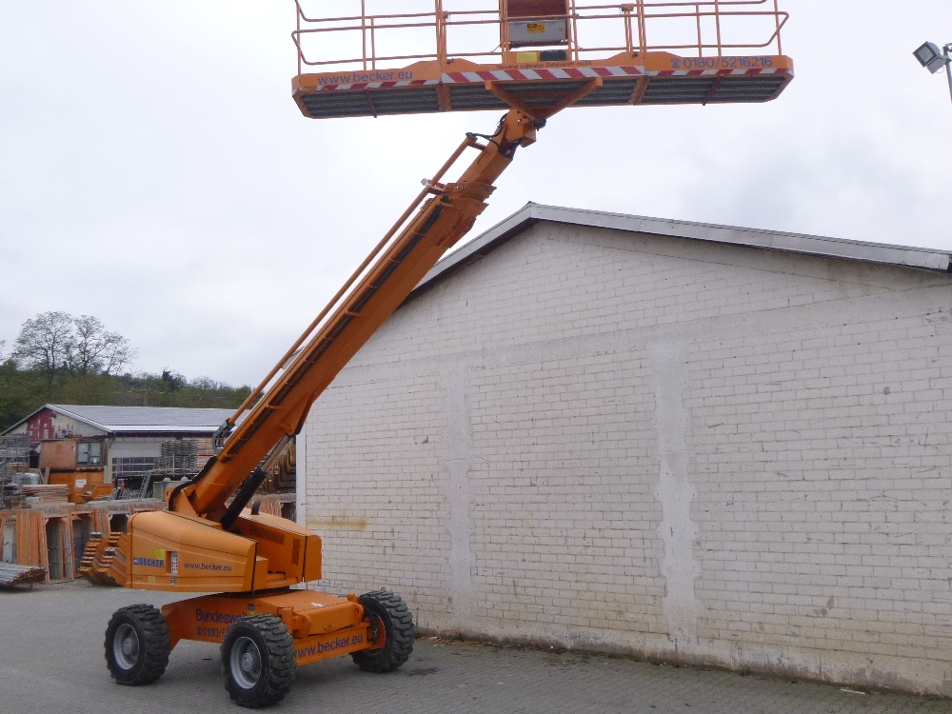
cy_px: 327
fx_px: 880
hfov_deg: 56.8
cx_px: 463
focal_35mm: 32
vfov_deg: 44.1
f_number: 3.9
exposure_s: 1/200
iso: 100
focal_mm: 4.5
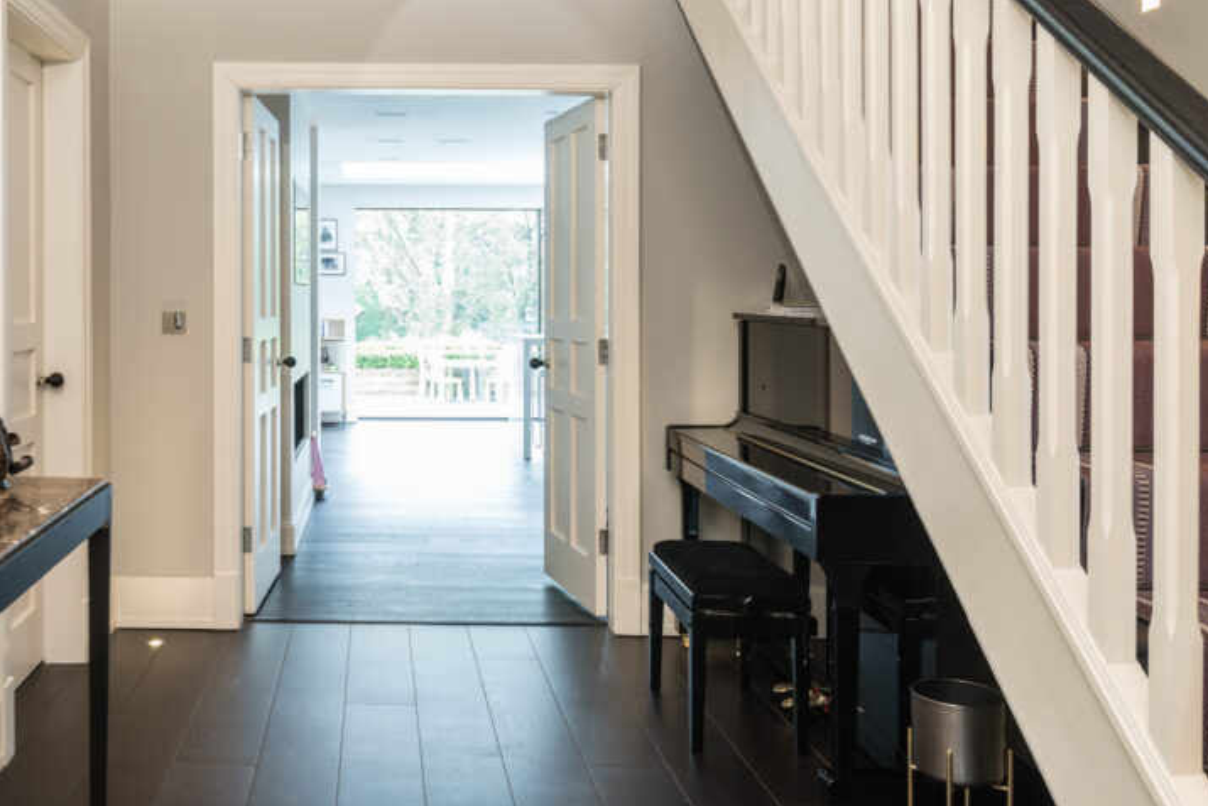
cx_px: 365
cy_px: 287
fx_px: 1074
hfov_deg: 56.9
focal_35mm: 32
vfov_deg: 40.8
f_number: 9
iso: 400
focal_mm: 22
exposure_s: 1/5
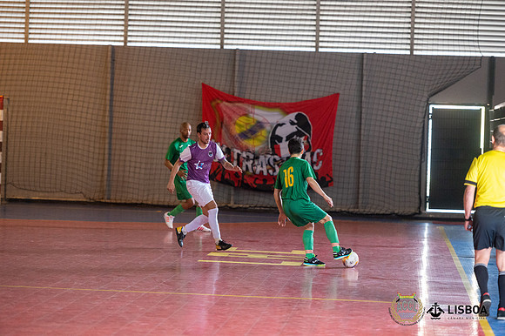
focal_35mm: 150
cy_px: 168
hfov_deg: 13.7
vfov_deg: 9.1
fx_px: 2103
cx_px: 252
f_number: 2.8
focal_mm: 150
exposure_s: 1/640
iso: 5000
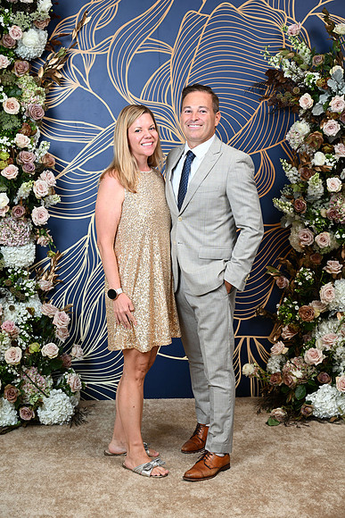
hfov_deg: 22.3
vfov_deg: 32.9
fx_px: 876
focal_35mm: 61
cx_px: 172
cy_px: 259
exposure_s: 1/125
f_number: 5.6
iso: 125
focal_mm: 61
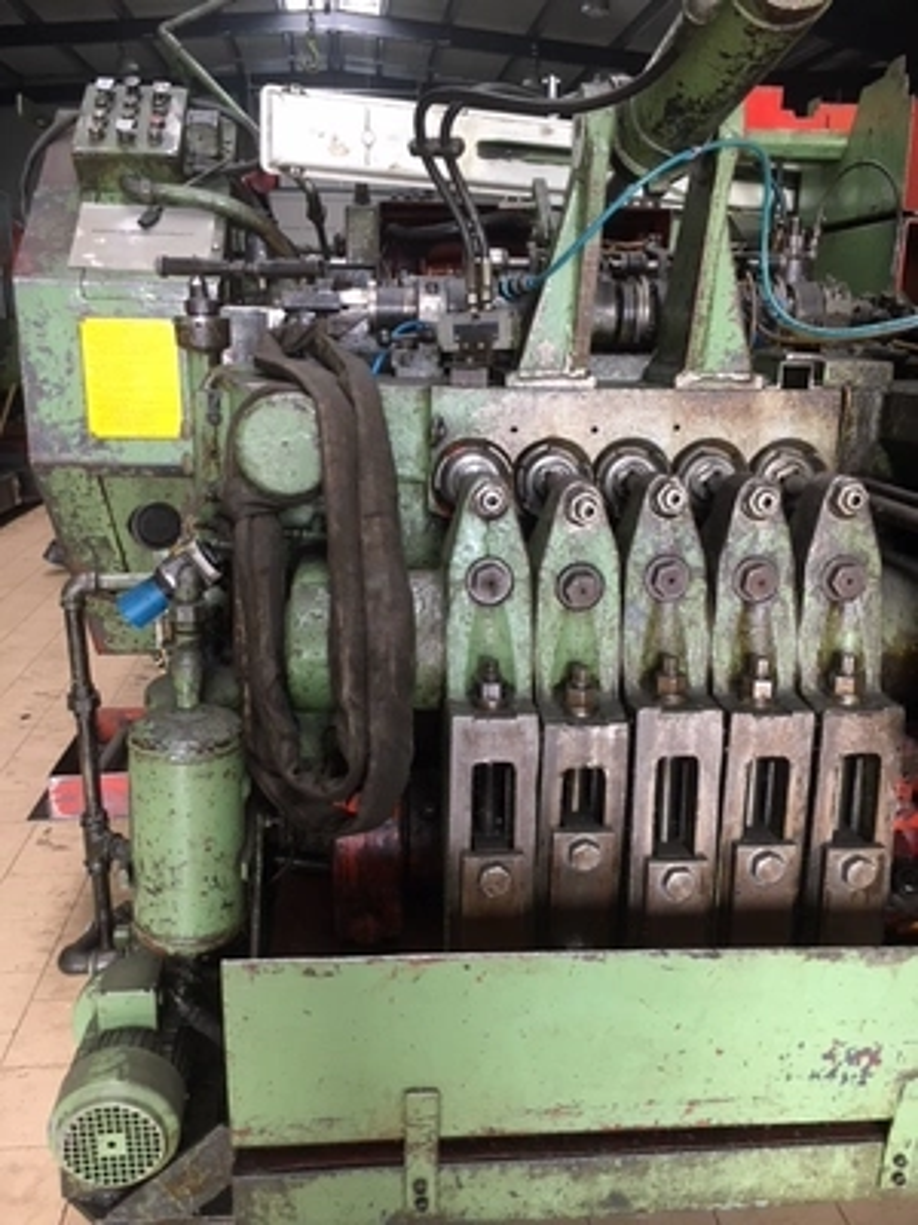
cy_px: 612
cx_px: 459
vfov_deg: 61.7
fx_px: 1025
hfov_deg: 48.2
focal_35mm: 29
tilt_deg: -16.7
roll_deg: -1.4
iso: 64
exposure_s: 1/33
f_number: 2.2
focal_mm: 4.15
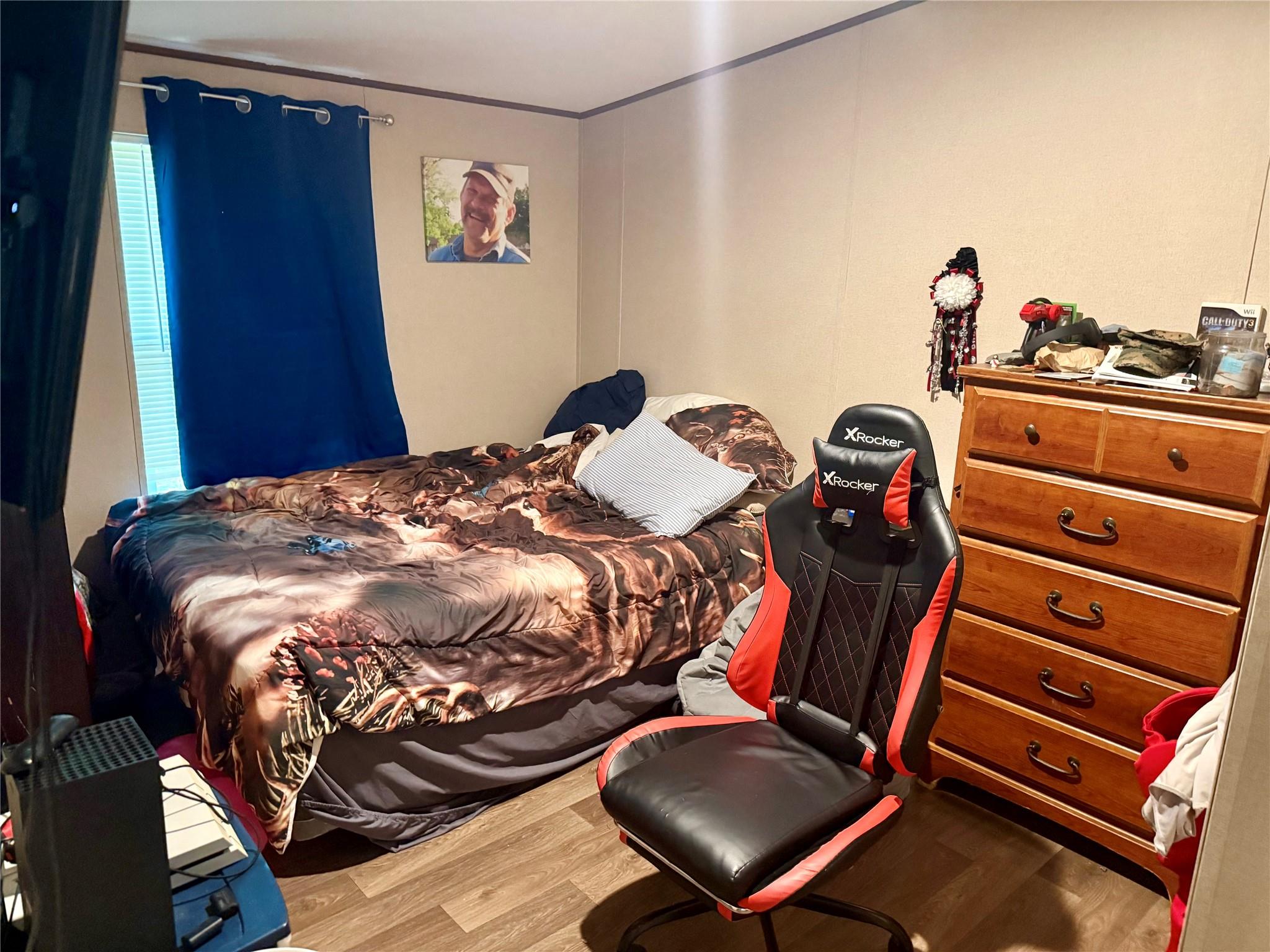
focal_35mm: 24
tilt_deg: -13.1
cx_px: 635
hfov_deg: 71.6
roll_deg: -1.7
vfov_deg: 56.8
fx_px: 881
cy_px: 476
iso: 1000
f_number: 1.78
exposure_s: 1/40
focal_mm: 6.76
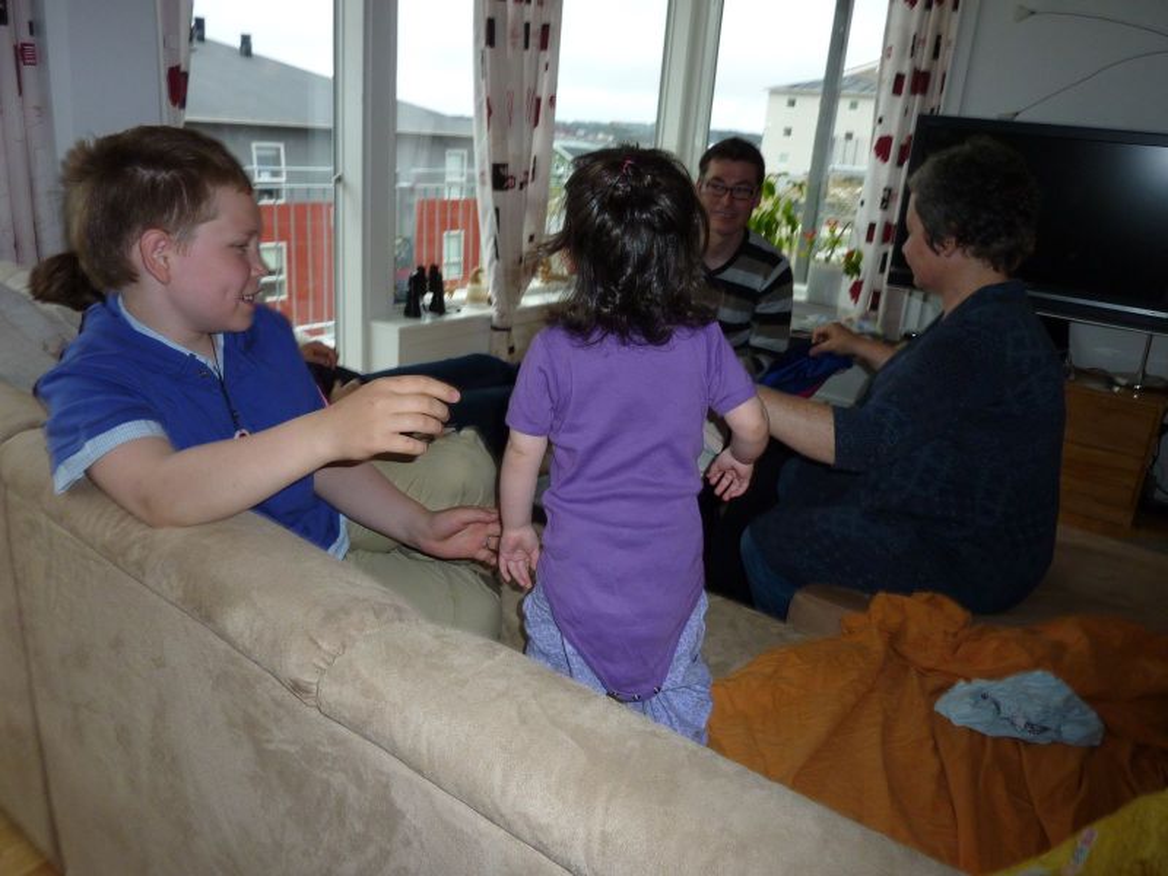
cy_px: 438
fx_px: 844
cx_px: 584
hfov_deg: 69.4
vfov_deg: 54.9
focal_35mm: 25
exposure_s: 1/60
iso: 100
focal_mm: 4.1
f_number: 3.3
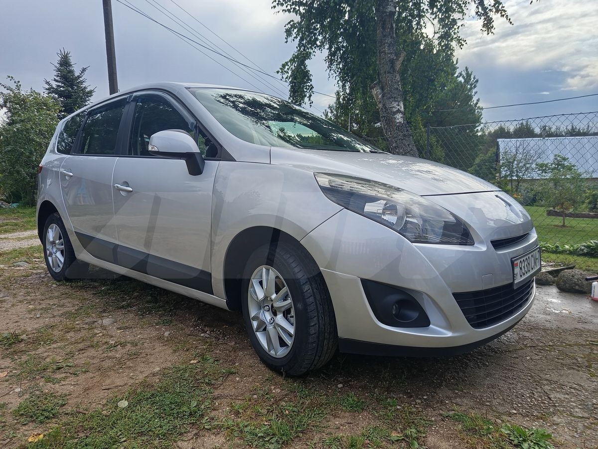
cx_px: 299
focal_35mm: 24
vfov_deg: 56.8
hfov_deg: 71.6
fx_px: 415
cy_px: 224
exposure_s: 1/344
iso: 51
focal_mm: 5.24
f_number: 1.7
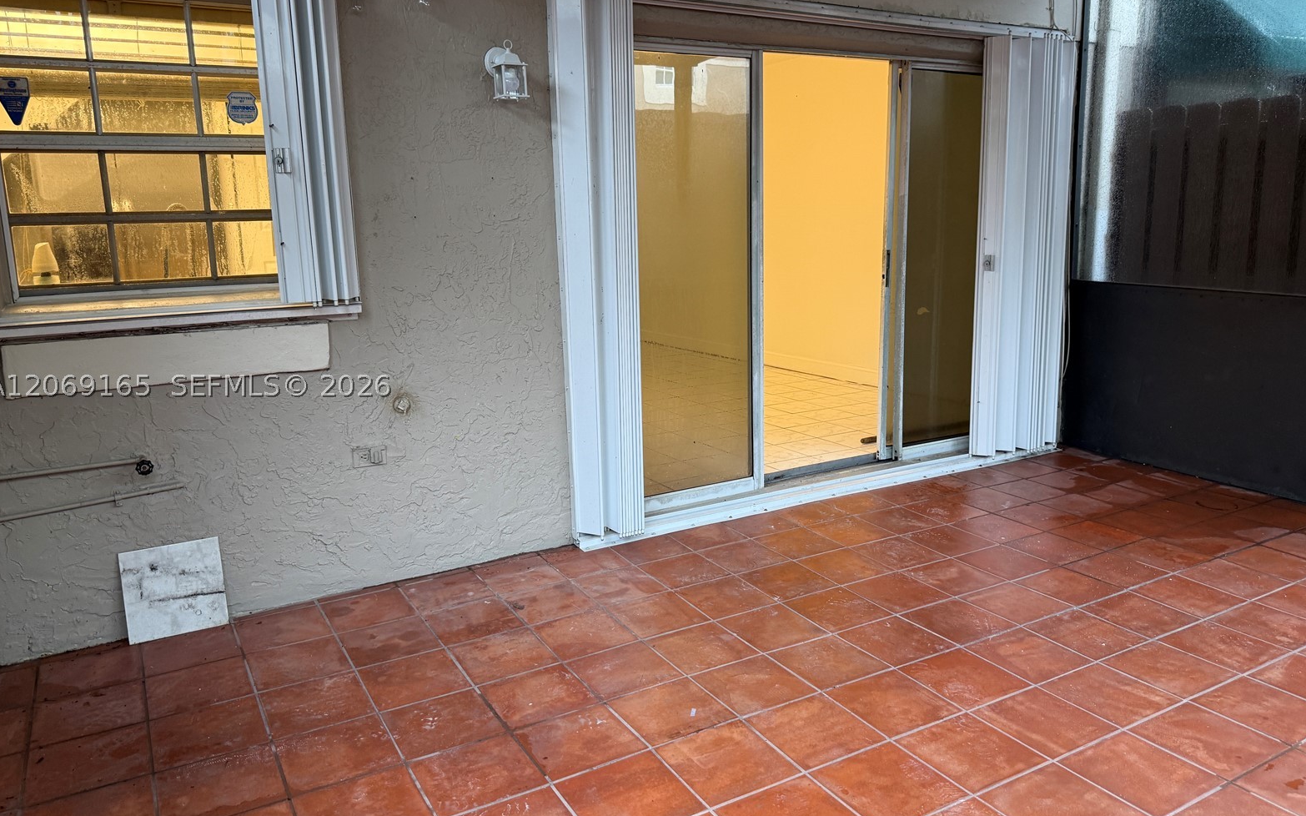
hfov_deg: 70.4
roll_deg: +1.2
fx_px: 925
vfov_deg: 47.6
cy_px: 385
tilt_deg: -9.6
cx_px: 646
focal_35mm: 26
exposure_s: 1/60
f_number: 1.78
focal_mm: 6.76
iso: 160
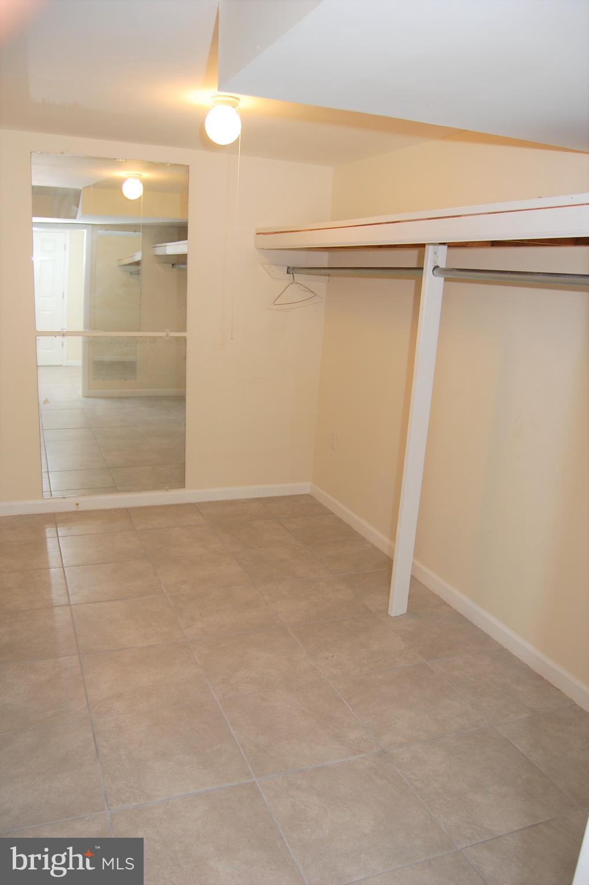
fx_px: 664
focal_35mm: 27
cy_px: 442
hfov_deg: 47.9
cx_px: 294
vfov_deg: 67.4
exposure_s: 1/60
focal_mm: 18
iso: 400
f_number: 4
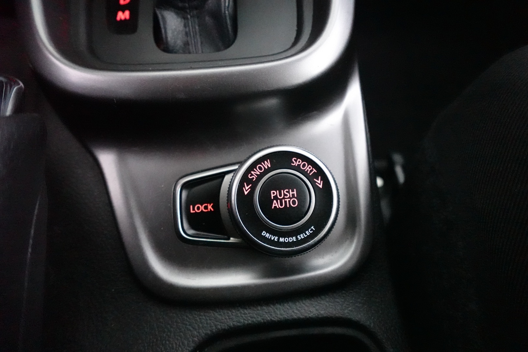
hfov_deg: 84.0
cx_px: 264
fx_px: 293
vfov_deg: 61.9
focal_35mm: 20
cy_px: 176
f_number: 2
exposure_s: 1/60
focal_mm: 7.6
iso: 6400
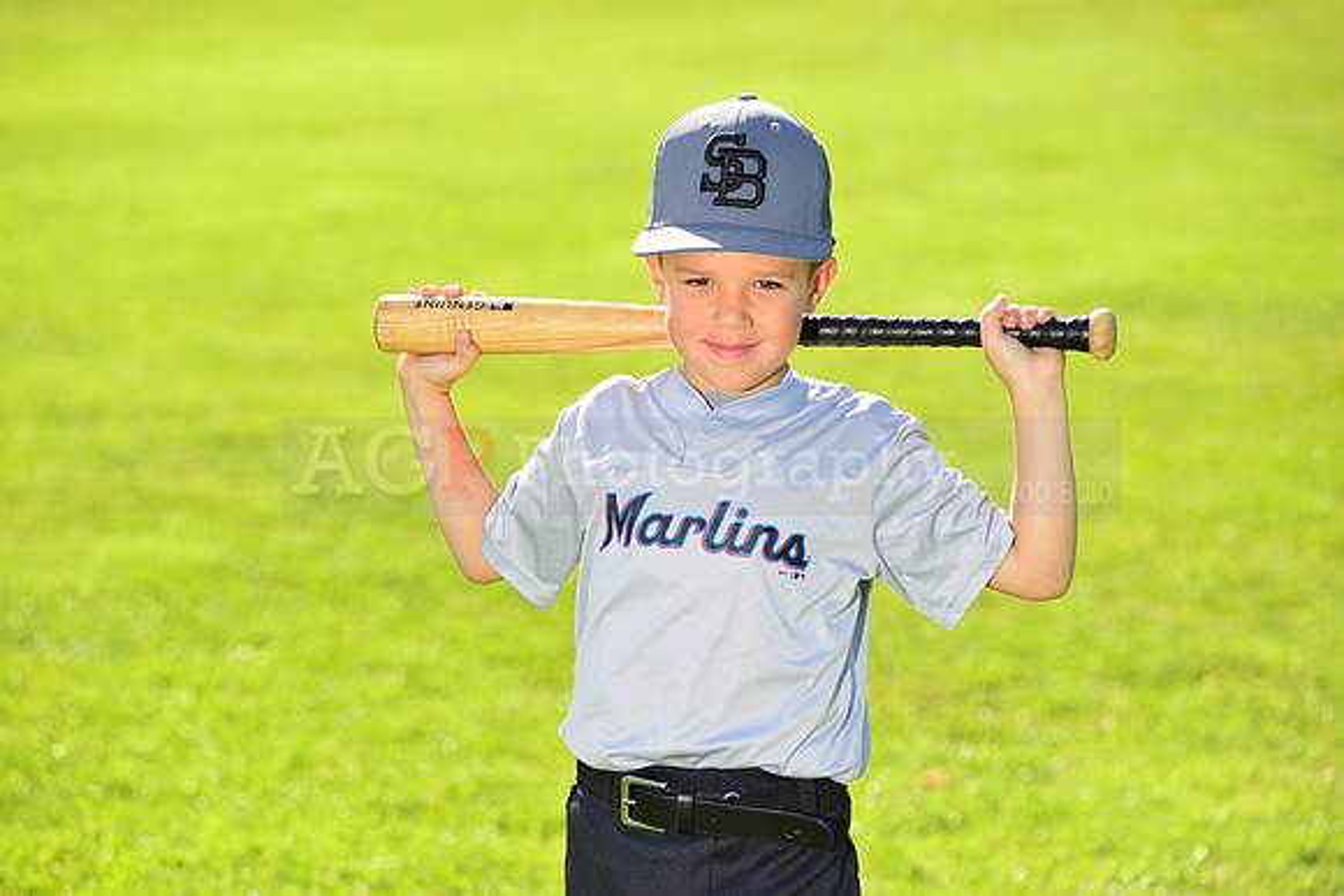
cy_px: 448
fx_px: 5041
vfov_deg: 10.2
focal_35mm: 135
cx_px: 672
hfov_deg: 15.2
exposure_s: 1/250
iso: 100
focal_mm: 135
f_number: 5
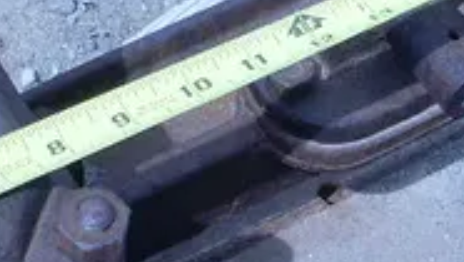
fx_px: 2056
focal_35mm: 167
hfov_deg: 12.9
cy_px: 133
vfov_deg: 7.3
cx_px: 279
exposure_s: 1/250
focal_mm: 6.3
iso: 80
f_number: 7.7
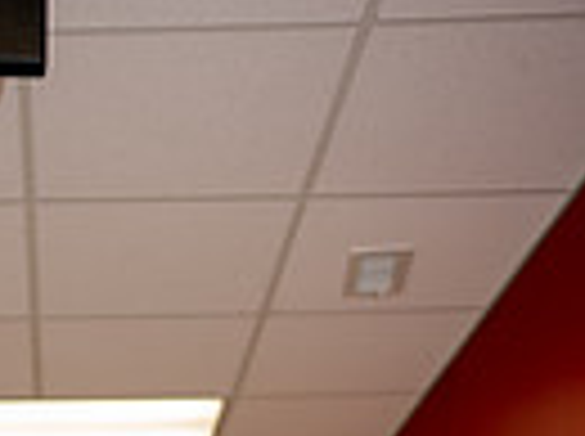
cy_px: 962
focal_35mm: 80
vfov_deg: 14.2
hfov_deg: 23.5
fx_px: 1349
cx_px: 11
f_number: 1.4
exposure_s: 1/200
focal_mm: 24
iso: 40
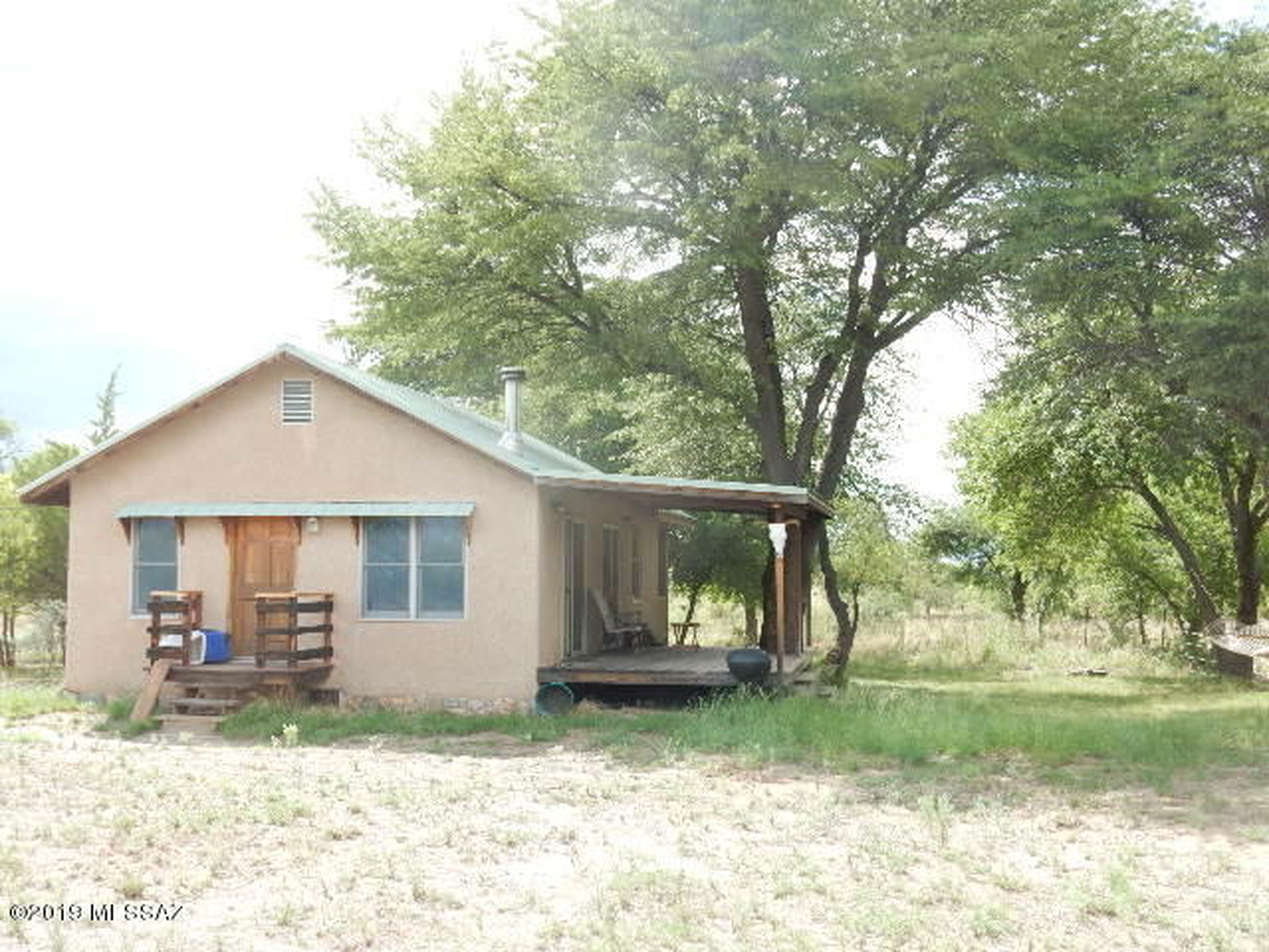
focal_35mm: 43
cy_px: 476
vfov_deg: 33.6
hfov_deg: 43.9
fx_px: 1576
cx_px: 634
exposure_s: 1/320
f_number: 4.2
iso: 125
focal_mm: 7.6
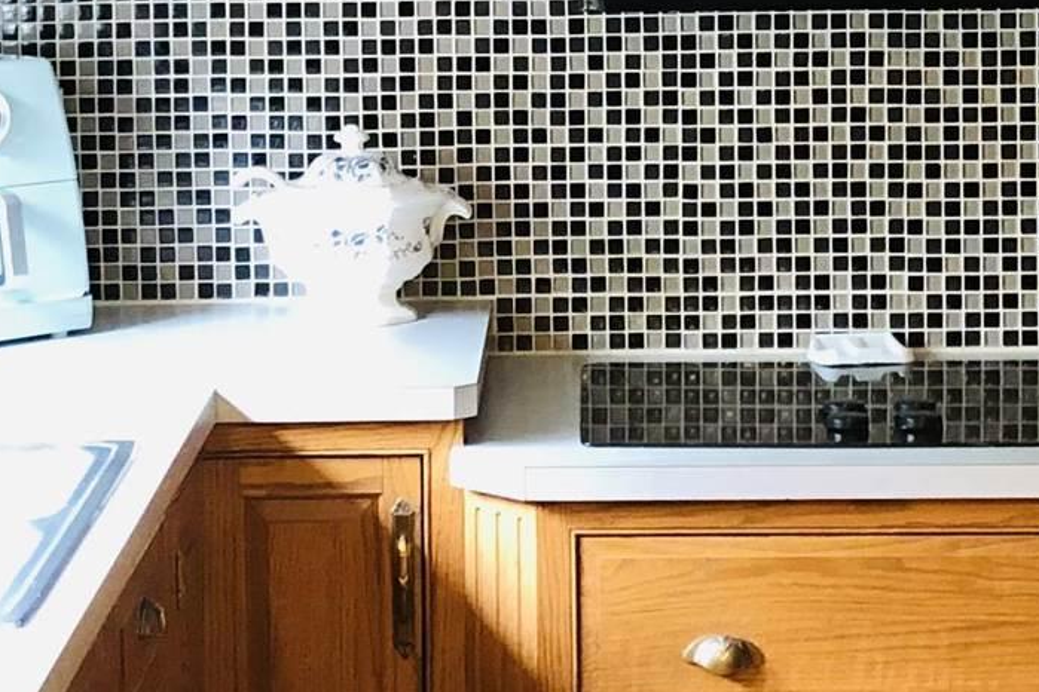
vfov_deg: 10.7
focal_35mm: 128
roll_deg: +1.8
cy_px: 134
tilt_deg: -4.8
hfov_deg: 16.0
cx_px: 560
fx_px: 3694
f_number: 1.8
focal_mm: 4
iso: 100
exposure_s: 1/11
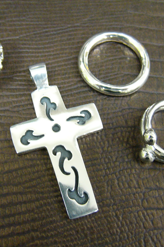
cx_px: 62
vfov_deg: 40.4
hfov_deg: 27.4
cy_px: 123
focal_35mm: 49
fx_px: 335
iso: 200
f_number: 2.8
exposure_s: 1/25
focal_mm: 4.6
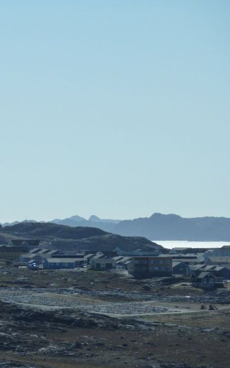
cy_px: 184
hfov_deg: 4.7
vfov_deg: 7.6
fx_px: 2787
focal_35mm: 278
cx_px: -10
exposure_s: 1/1000
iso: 125
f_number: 5.6
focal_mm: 32.1
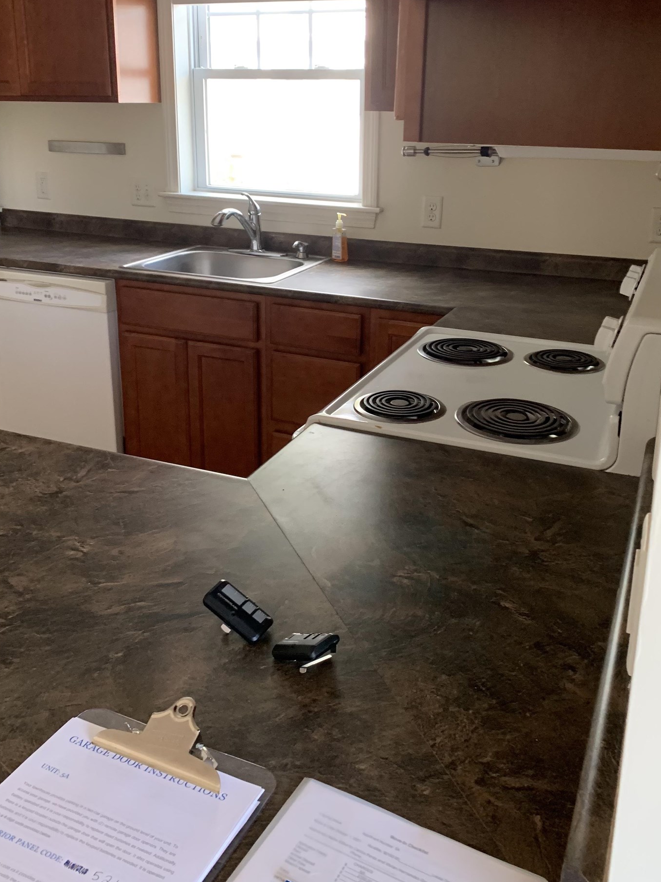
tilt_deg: -10.6
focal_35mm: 33
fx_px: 840
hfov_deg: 42.9
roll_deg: +0.9
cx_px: 351
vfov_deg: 54.7
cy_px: 331
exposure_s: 1/60
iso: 160
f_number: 1.8
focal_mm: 4.25
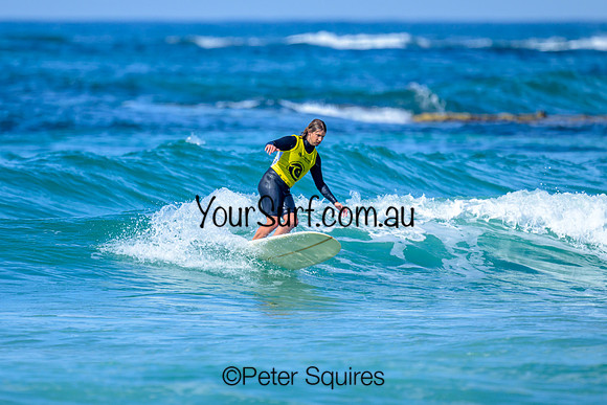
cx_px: 209
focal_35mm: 1100
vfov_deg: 1.3
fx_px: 18550
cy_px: 215
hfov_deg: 1.9
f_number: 6.3
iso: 320
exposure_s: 1/2000
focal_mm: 800
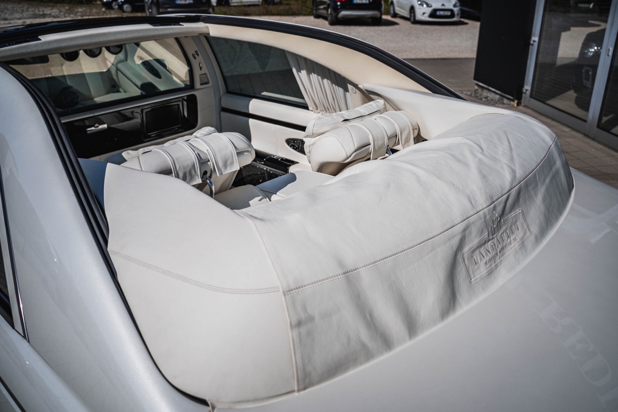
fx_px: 481
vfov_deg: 46.4
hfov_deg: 65.5
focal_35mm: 28
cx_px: 309
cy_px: 206
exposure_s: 1/2500
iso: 400
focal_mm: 28
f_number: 5
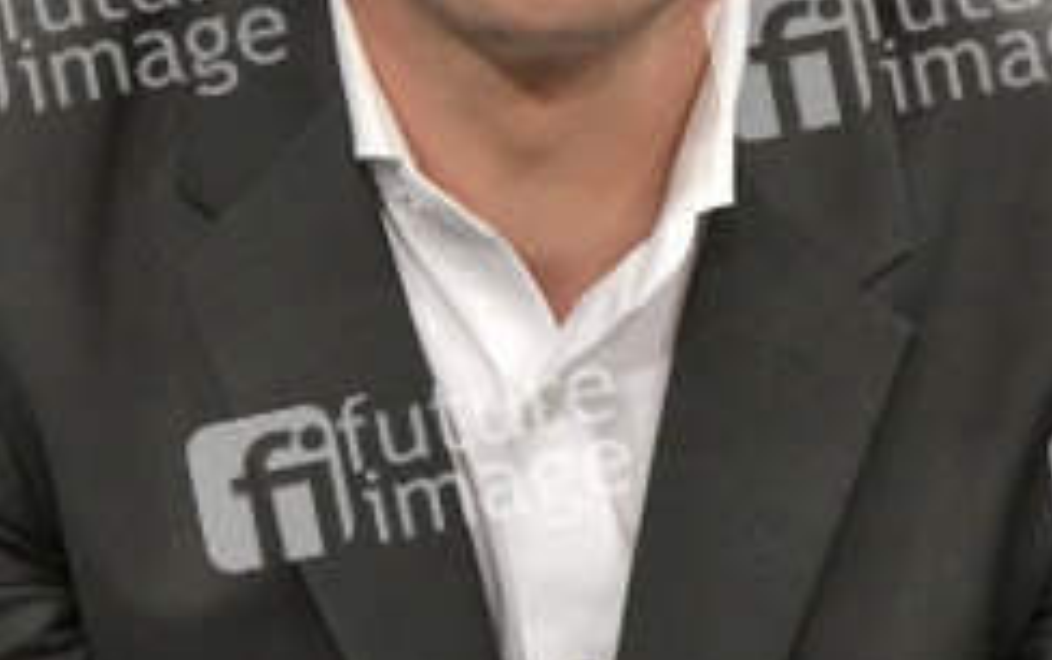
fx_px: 2296
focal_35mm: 80
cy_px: -177
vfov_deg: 15.6
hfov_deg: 25.8
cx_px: 535
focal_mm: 48
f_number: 6.3
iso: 2500
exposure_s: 1/200
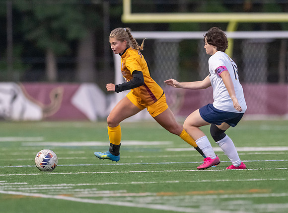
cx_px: 135
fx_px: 4048
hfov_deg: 4.1
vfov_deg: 3.0
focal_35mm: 489
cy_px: 129
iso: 8000
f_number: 2.8
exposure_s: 1/1000
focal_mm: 300
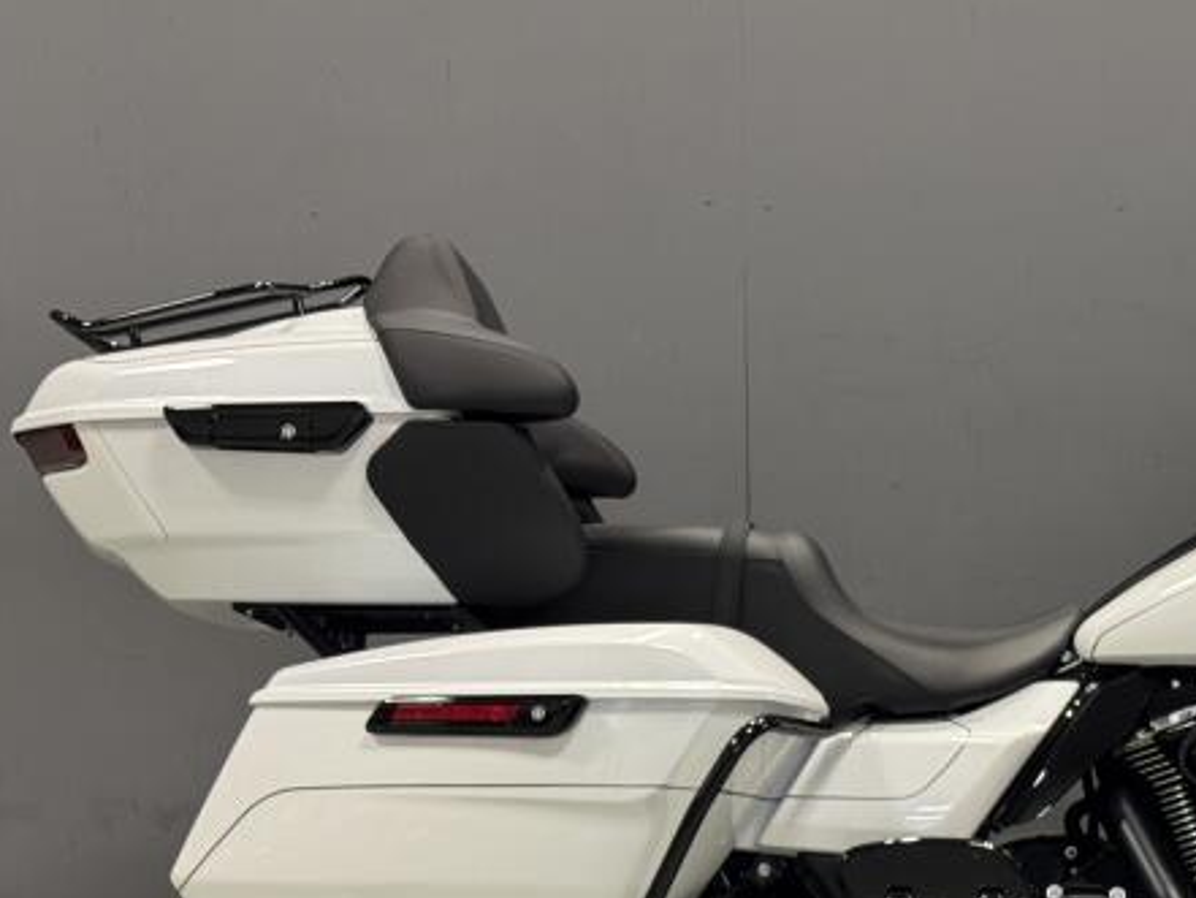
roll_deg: -0.6
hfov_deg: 22.0
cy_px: 657
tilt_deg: -9.3
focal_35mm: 87
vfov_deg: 16.9
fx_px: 3007
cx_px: 1058
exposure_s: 1/60
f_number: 1.78
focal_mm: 6.76
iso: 160
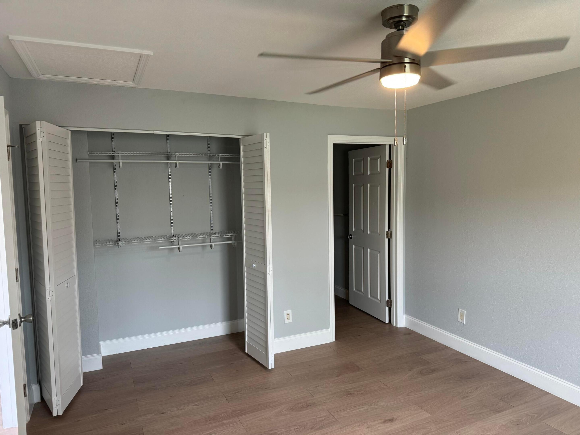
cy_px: 218
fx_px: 402
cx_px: 290
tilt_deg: -5.9
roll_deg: +0.4
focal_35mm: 24
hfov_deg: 71.6
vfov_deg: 56.8
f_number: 1.78
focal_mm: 6.76
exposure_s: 1/120
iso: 160
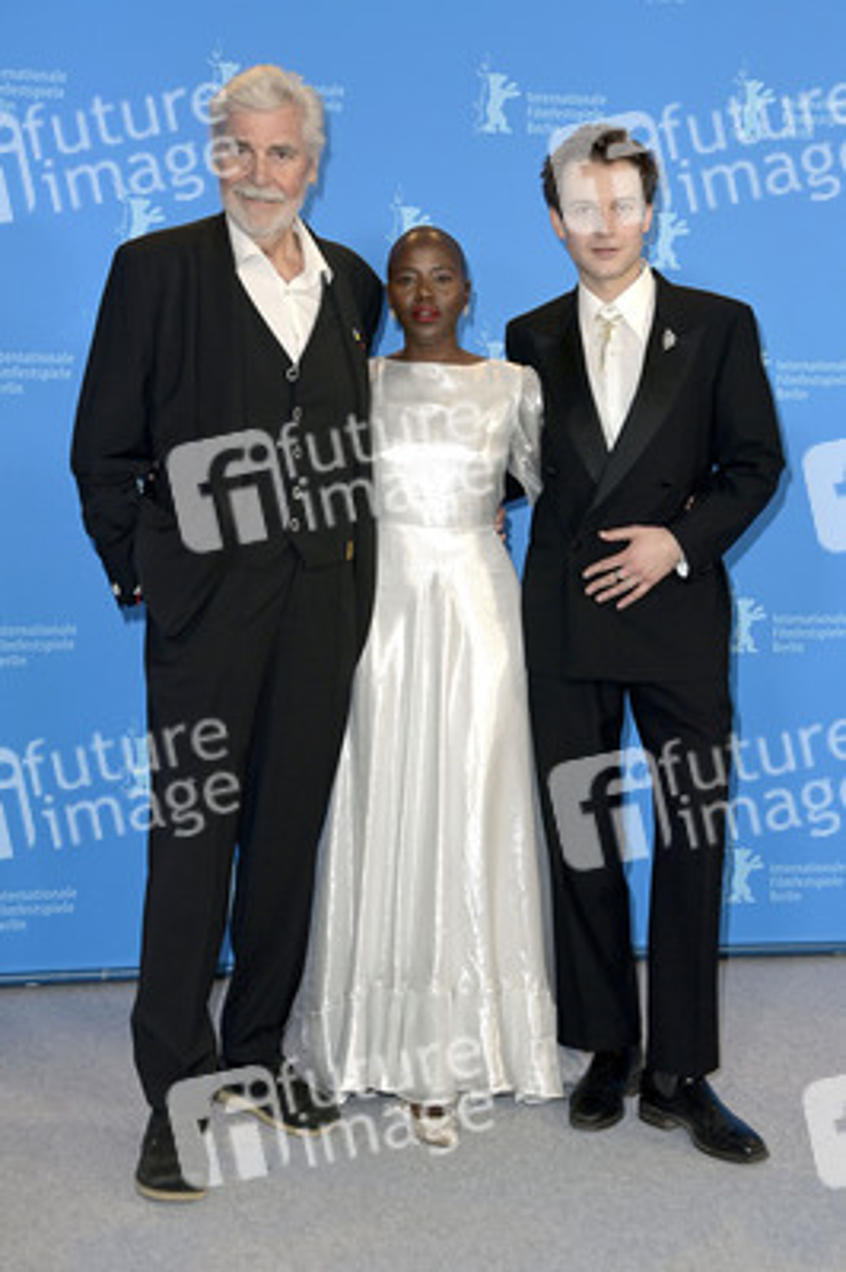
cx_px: 423
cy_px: 636
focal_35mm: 48
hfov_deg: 28.0
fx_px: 1695
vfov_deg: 41.1
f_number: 5.6
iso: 1000
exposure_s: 1/250
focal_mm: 48
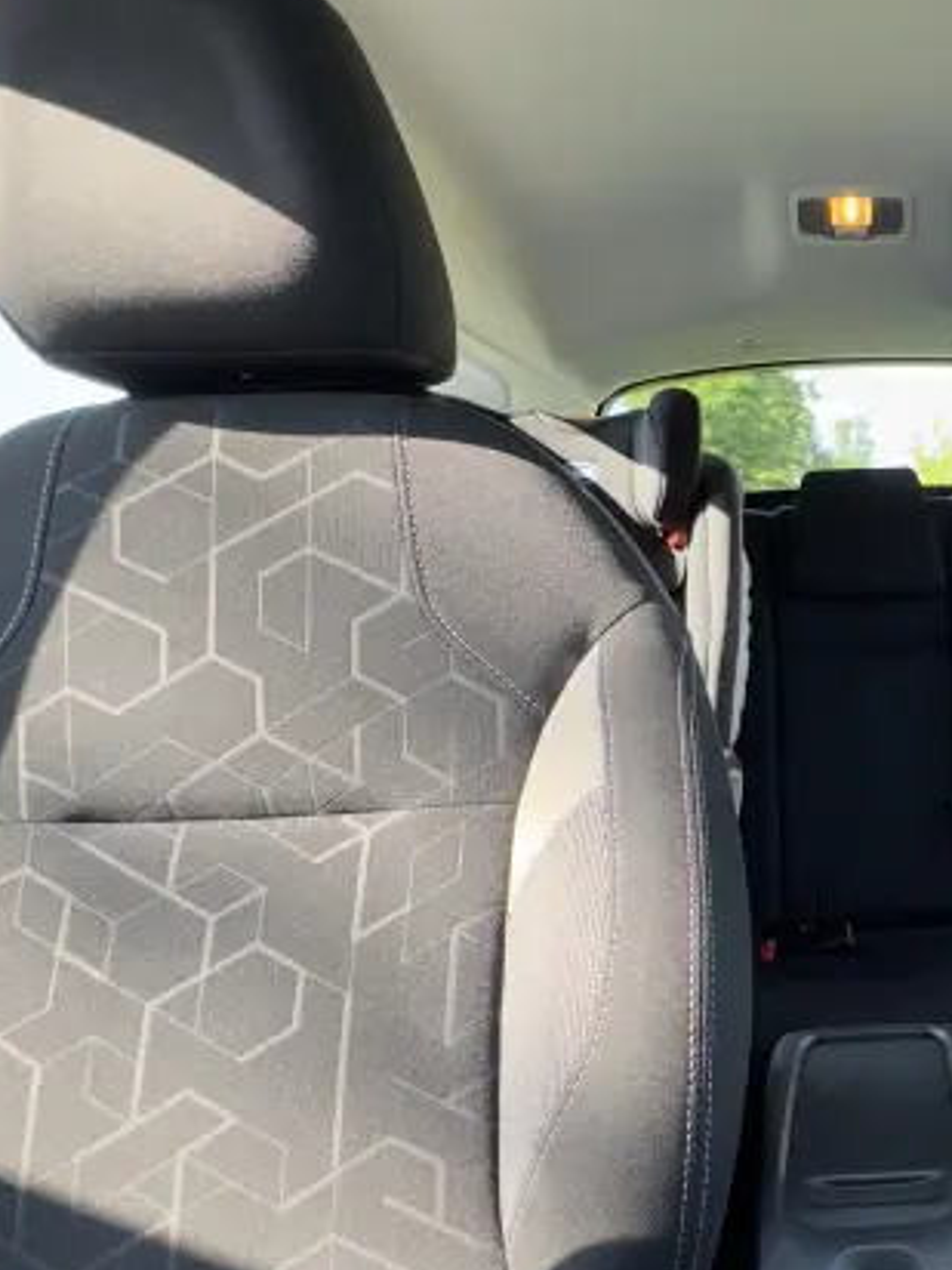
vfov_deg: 60.2
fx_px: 1063
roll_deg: +2.6
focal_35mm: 29
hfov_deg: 42.8
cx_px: 909
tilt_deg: -11.5
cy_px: 846
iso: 100
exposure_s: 1/99
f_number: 2.2
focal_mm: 2.22
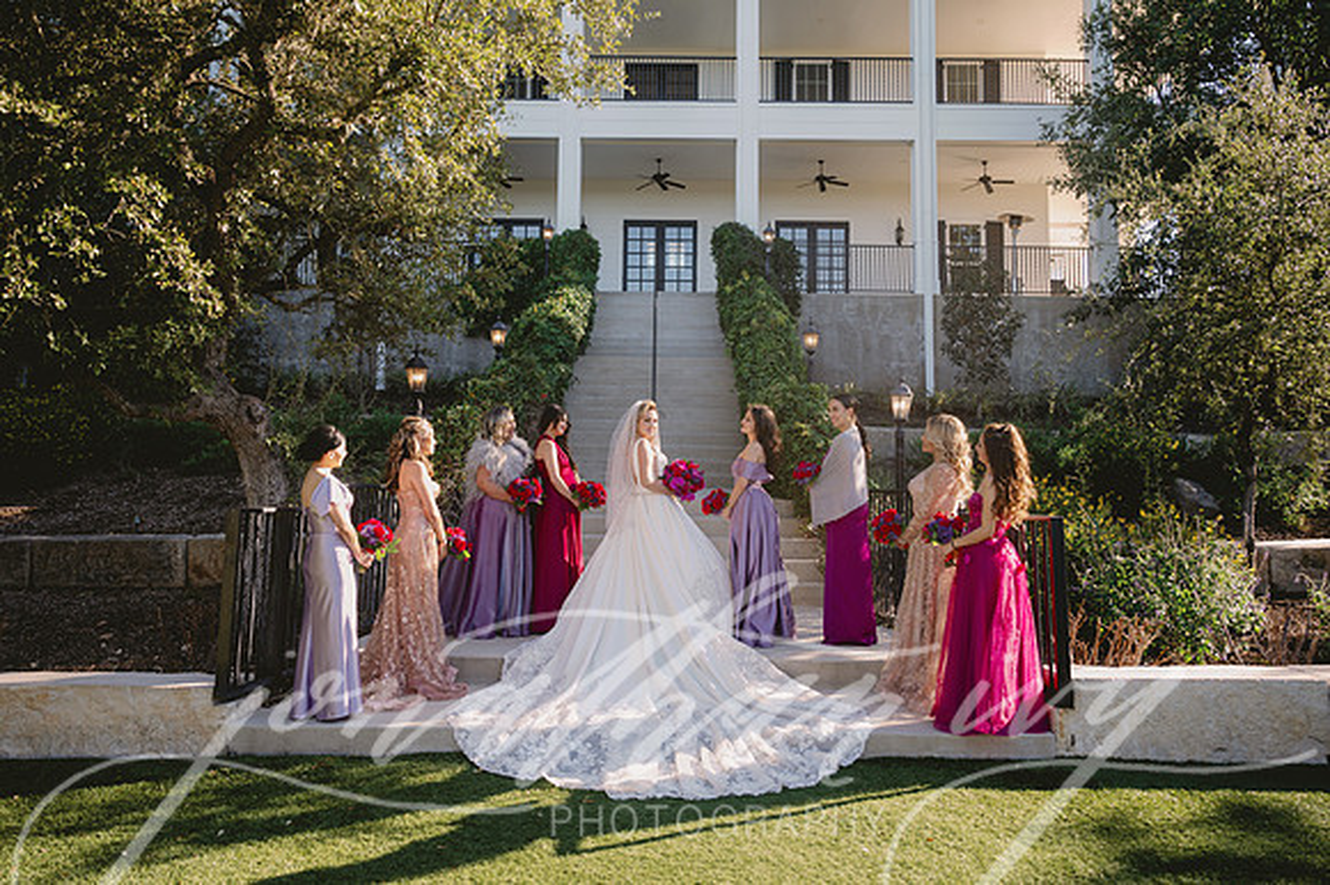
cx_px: 655
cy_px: 393
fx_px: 1010
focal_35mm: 27
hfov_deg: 66.7
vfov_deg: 47.3
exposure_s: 1/320
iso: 80
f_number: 2.8
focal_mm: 24
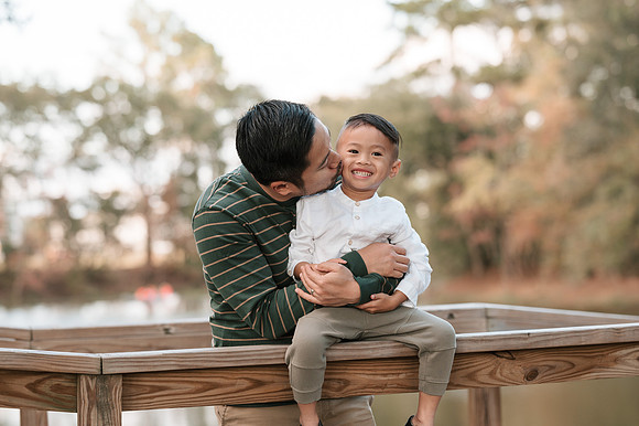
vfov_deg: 16.1
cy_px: 213
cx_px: 320
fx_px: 1508
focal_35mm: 85
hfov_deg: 23.9
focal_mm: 85
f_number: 2.8
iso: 160
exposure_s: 1/200
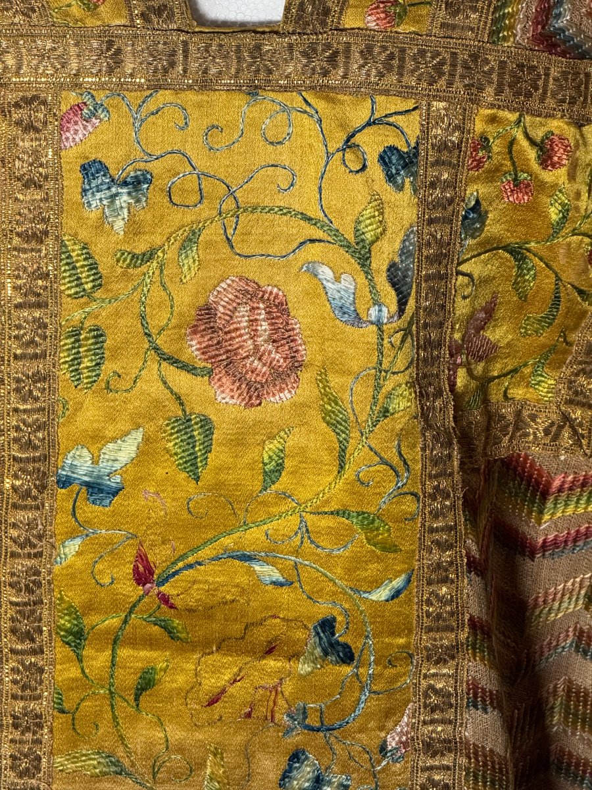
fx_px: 2736
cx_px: 296
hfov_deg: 12.3
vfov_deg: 16.4
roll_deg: -2.2
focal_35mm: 120
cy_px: 395
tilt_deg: -22.0
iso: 250
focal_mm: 15.66
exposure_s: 1/100
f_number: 2.8
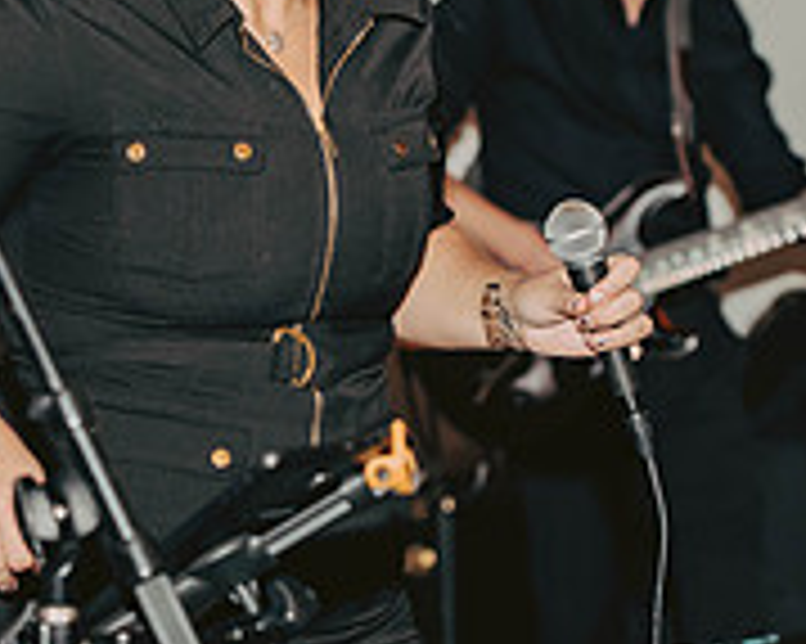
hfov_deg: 9.1
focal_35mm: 213
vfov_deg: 7.2
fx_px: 5078
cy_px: 151
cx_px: 284
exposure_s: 1/80
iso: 500
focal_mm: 70
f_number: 3.2
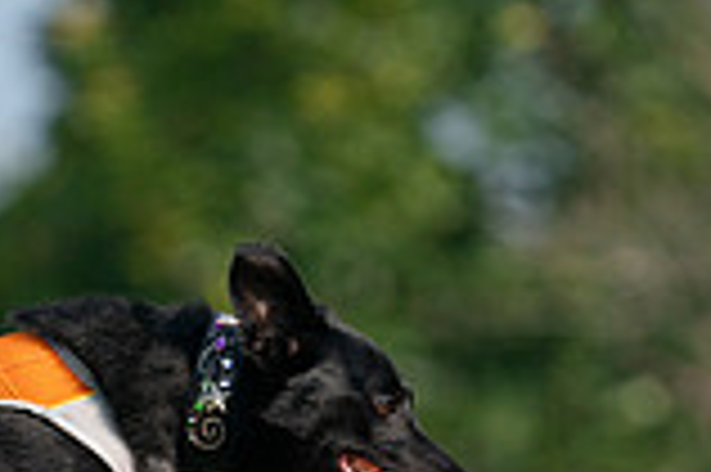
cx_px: 153
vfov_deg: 1.0
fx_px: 28134
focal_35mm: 1426
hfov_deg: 1.4
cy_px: 735
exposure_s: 1/4000
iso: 1000
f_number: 6.3
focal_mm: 388
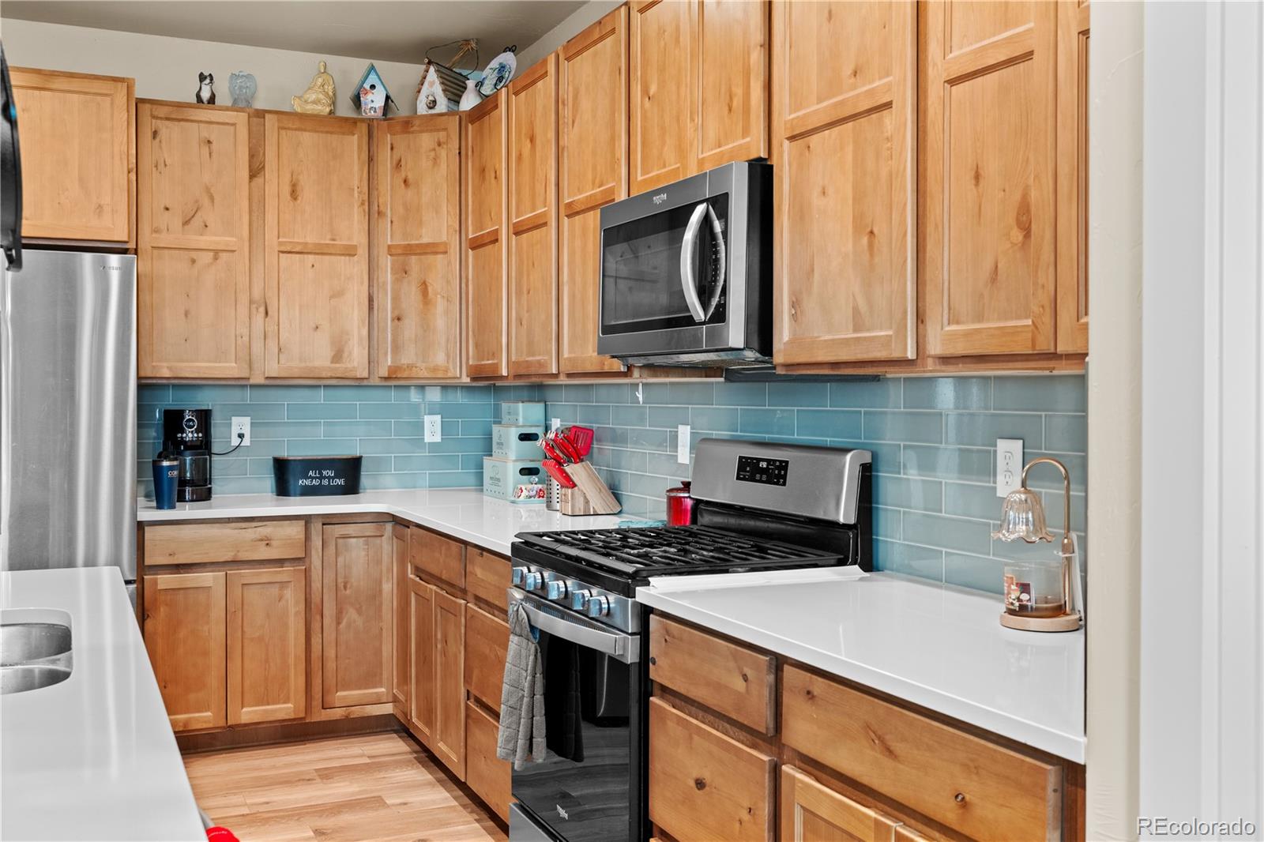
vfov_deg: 37.8
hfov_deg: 54.4
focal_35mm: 35
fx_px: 1229
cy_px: 421
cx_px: 632
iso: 400
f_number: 9
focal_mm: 35
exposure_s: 1/4
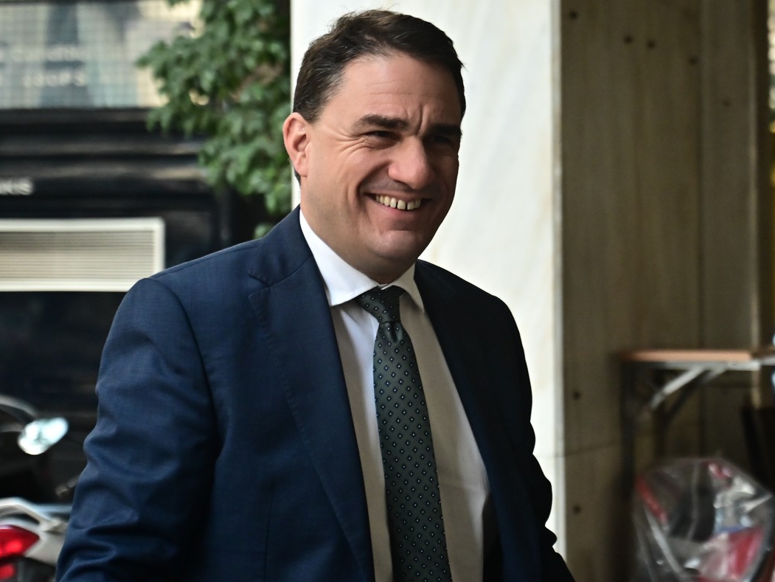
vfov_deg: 14.4
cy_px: 291
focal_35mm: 103
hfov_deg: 19.1
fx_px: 2307
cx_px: 352
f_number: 4
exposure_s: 1/500
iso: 1250
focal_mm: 63
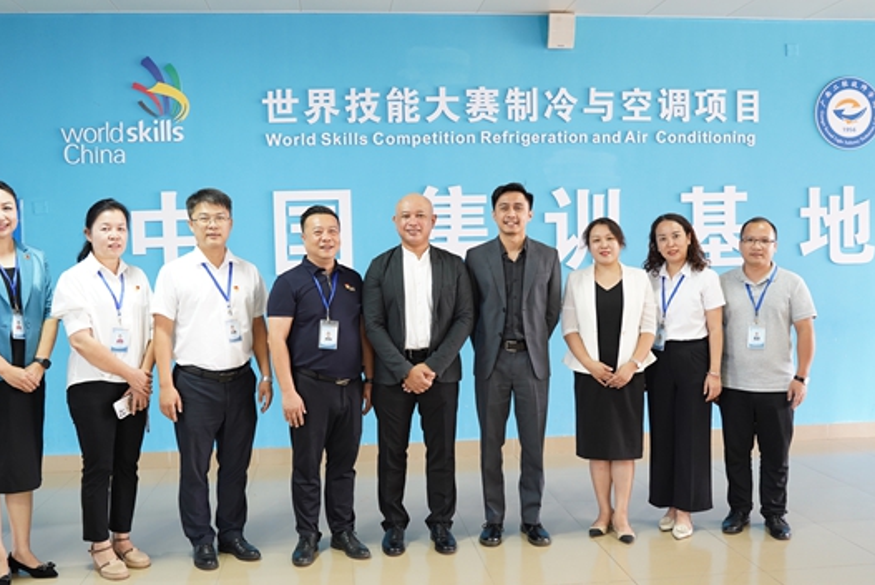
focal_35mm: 33
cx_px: 415
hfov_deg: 57.2
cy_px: 312
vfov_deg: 40.0
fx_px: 802
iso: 1250
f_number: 3.2
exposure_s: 1/50
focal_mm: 29
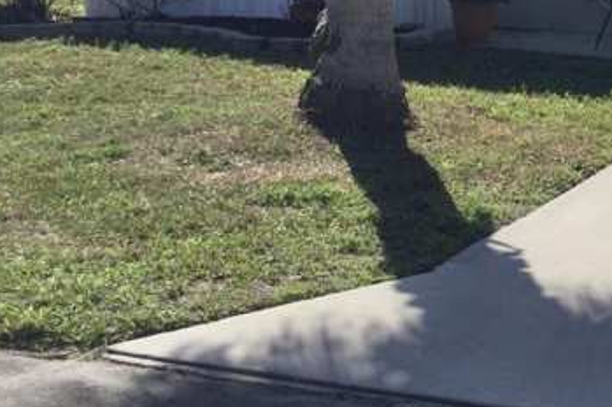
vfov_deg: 18.0
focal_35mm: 74
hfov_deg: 26.2
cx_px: 582
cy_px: 16
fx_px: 1257
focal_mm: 3.3
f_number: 2.4
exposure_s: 1/1812
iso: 25
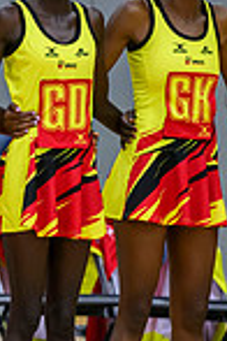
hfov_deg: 1.7
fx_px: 7443
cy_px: 166
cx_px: -301
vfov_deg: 2.6
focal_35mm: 787
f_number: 3.5
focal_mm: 200
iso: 4000
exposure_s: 1/800
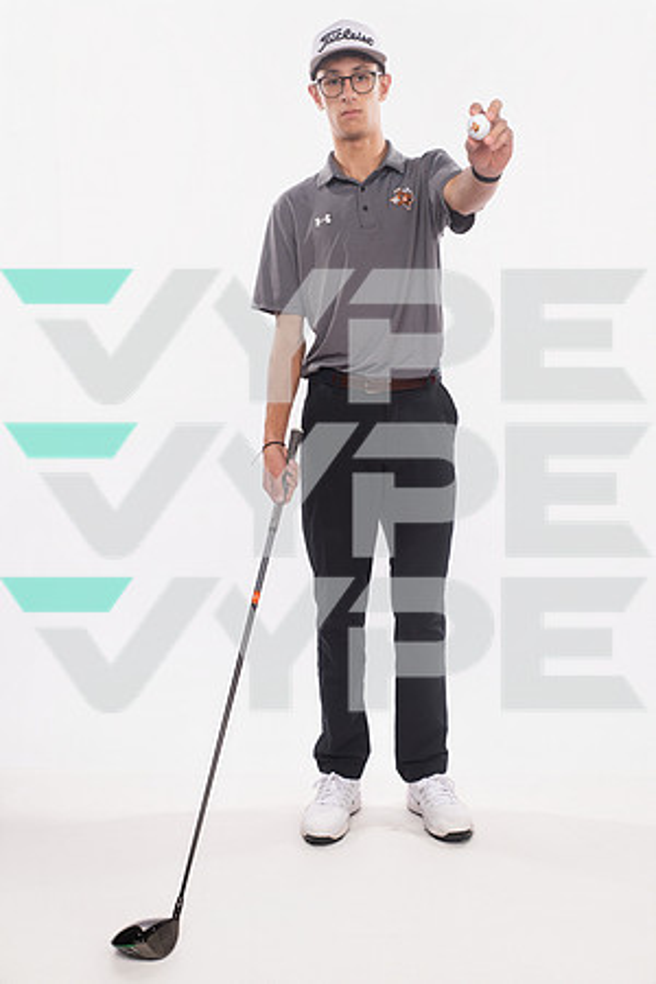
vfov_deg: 46.4
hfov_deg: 31.9
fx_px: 1148
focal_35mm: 42
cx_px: 328
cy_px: 492
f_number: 5.6
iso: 250
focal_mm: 42
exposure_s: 1/320
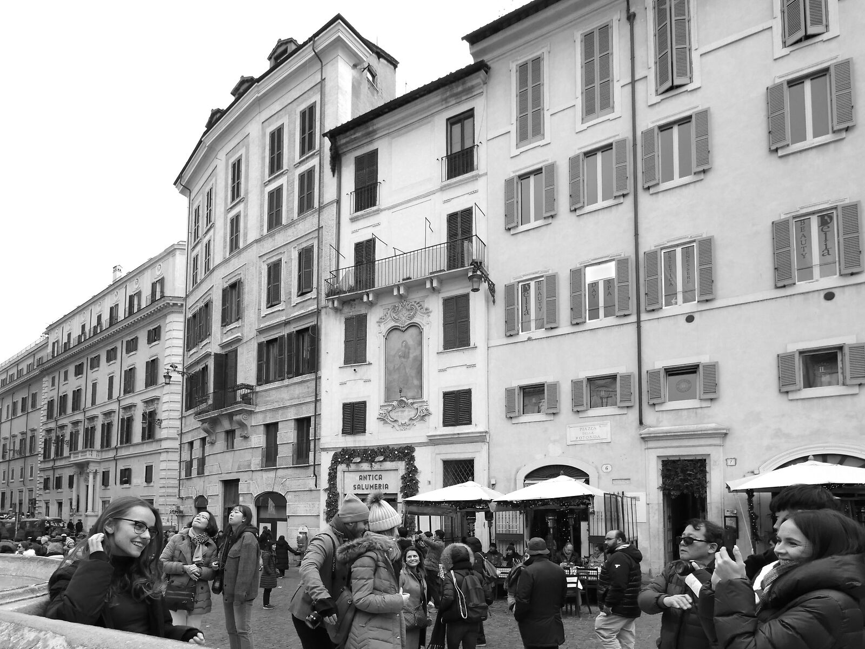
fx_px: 525
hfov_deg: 78.7
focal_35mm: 21
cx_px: 381
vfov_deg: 60.1
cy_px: 484
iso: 200
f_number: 5
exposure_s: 1/160
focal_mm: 7
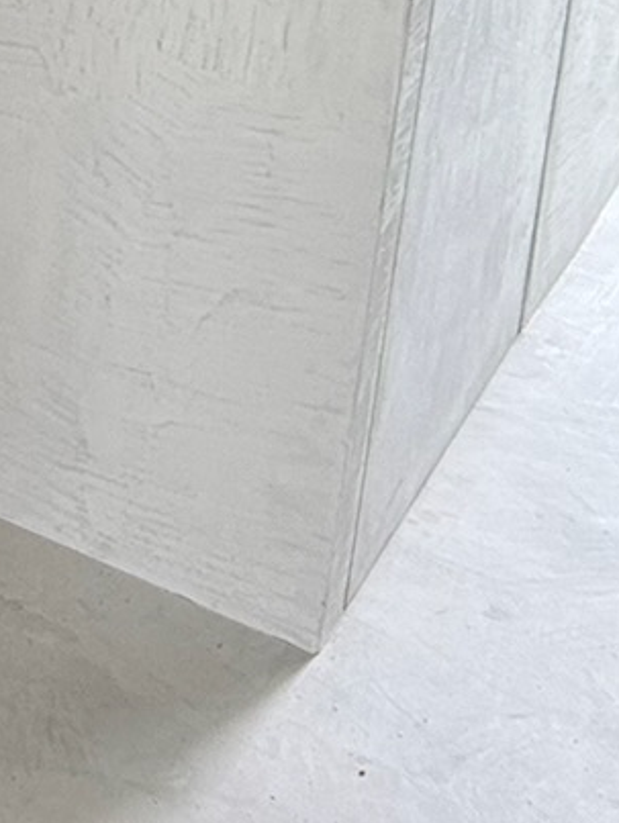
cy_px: -860
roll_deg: -3.7
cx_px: -774
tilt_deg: -11.5
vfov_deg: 12.9
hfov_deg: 10.1
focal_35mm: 132
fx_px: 3142
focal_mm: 5.7
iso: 125
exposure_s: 1/86
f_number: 1.5
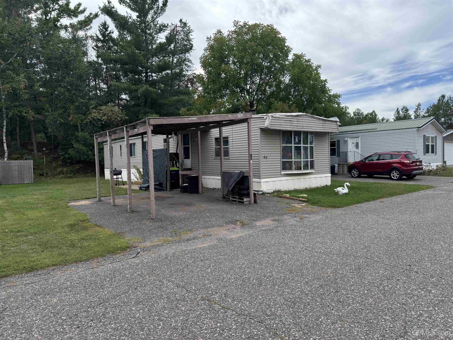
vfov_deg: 56.8
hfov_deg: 71.6
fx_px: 314
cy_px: 170
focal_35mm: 24
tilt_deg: -3.1
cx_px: 226
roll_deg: +1.2
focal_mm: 6.76
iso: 80
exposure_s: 1/1524
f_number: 1.78
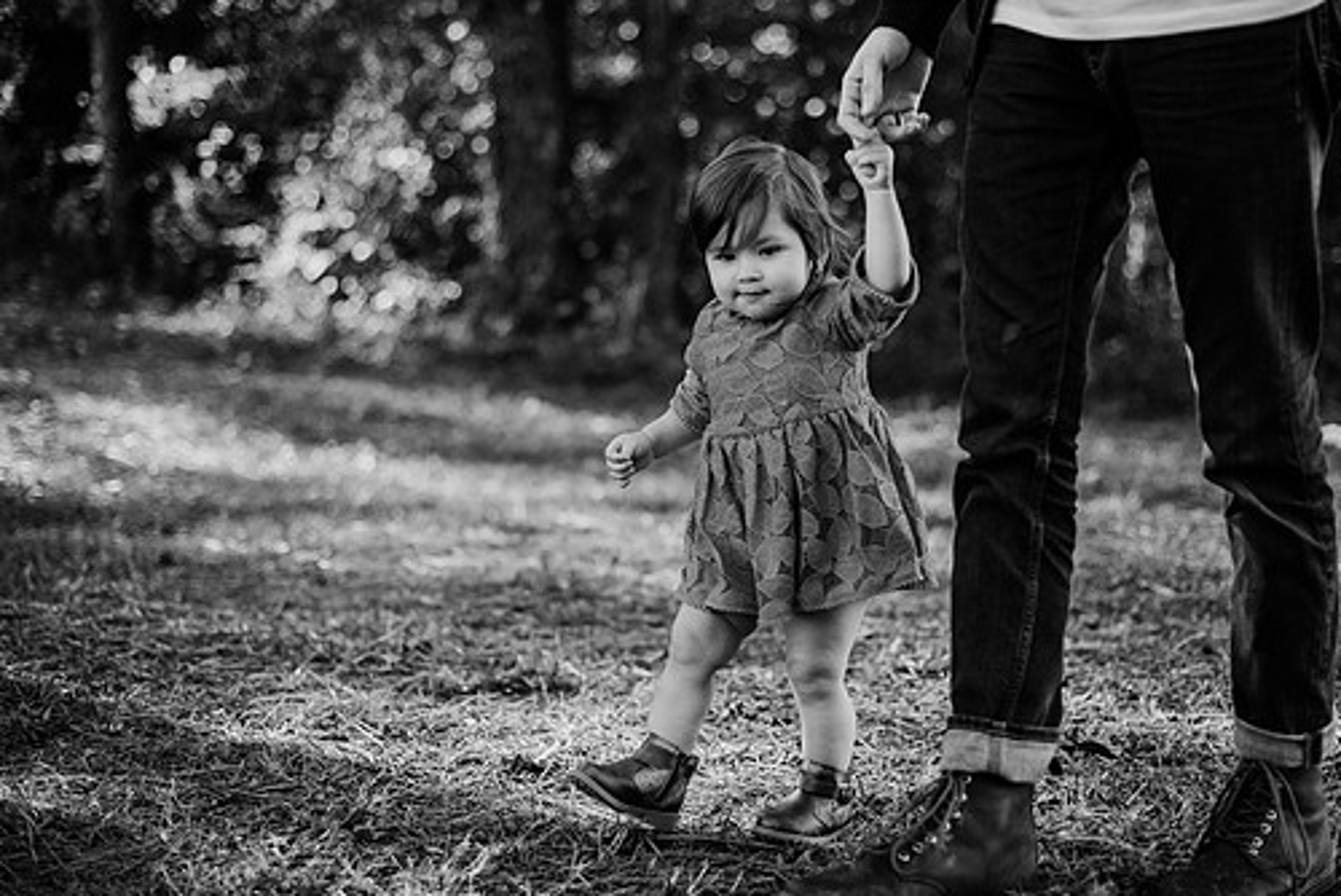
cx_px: 727
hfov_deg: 34.4
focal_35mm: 58
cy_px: 396
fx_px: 2162
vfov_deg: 23.4
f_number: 2
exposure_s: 1/1000
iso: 160
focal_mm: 50
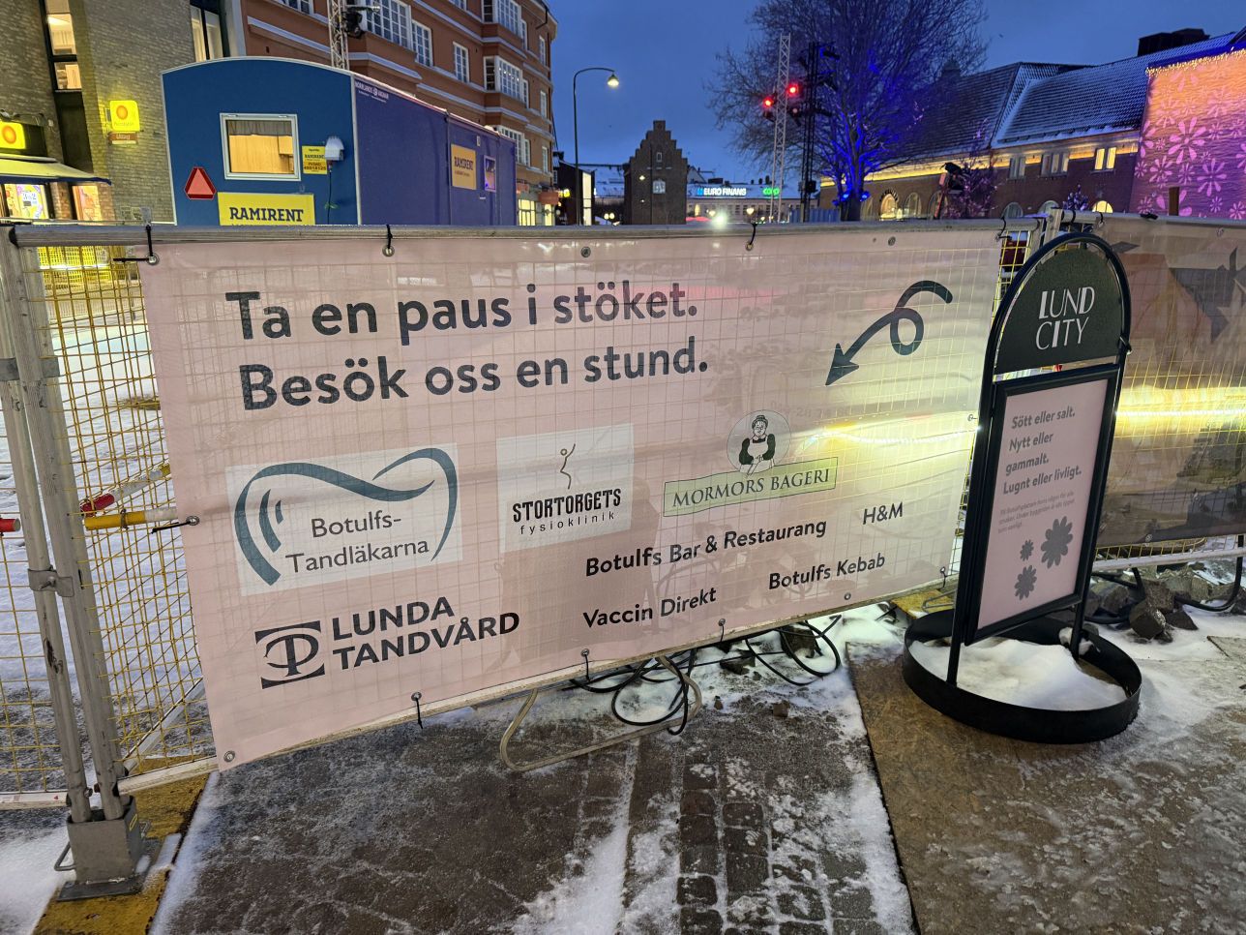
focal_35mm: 24
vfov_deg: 56.8
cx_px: 623
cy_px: 468
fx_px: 864
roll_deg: +0.4
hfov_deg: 71.6
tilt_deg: -15.3
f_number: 1.78
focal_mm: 6.76
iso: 400
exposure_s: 1/50
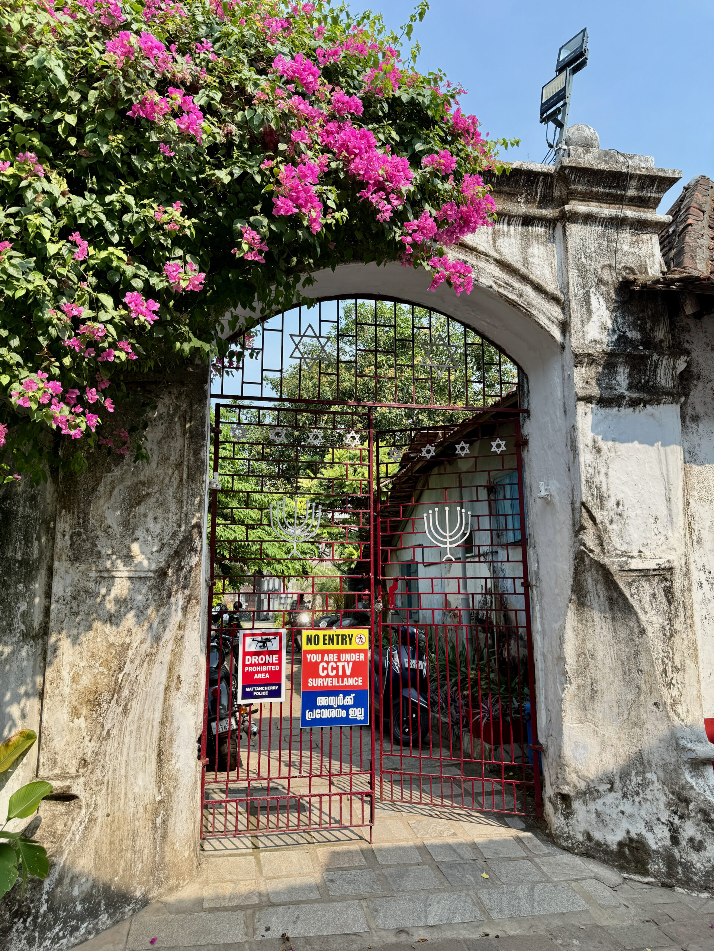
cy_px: 476
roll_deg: +0.1
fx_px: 660
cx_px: 357
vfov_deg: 71.6
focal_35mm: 24
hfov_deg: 56.8
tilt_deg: +11.2
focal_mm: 6.76
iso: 80
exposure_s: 1/2000
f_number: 1.78
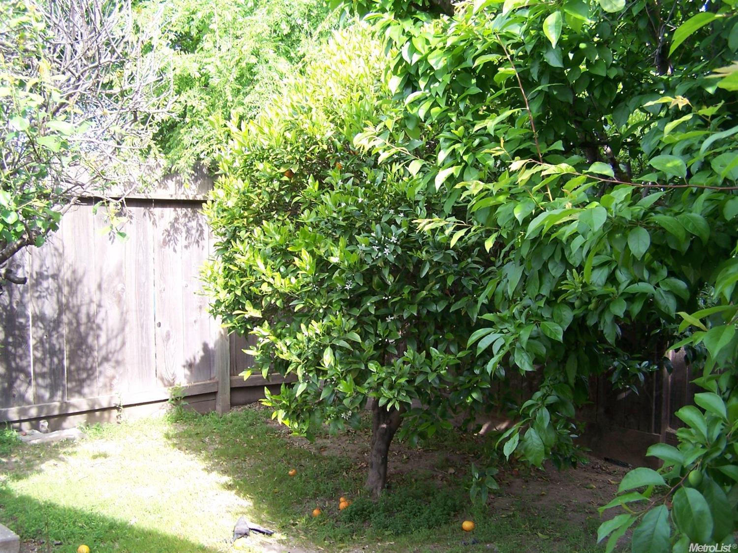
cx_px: 369
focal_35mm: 38
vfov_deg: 37.7
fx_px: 810
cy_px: 276
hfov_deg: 49.0
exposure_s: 1/125
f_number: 2.8
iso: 80
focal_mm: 6.3
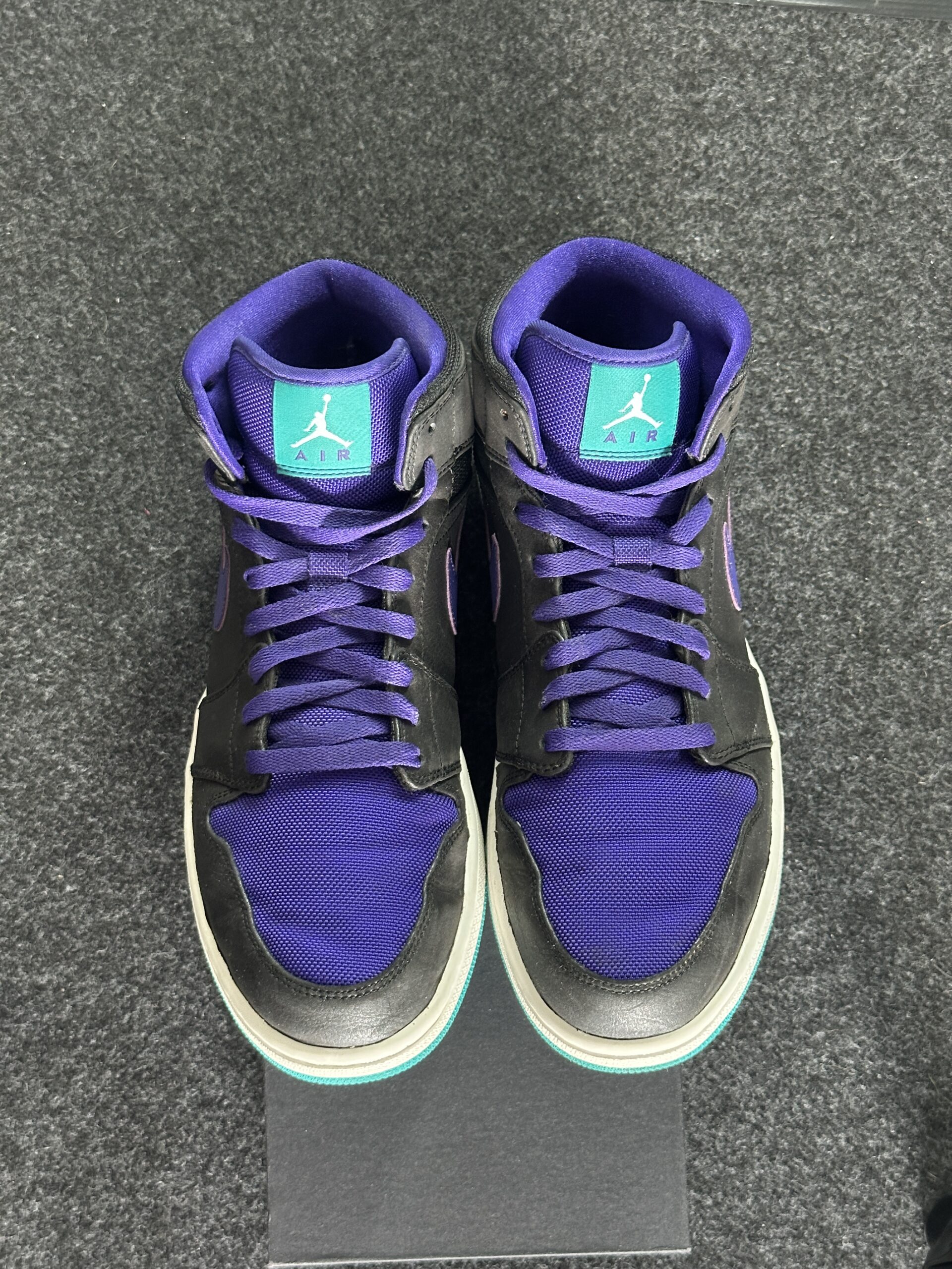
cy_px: 634
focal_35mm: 48
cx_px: 476
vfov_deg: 39.7
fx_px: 1760
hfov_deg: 30.3
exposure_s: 1/33
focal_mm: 6.86
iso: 400
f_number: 1.78
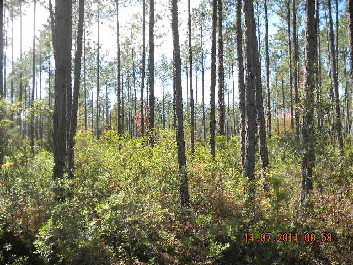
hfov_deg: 52.6
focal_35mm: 35
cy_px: 132
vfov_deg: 40.7
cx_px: 176
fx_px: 357
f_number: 3.6
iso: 80
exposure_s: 1/192
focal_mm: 6.3
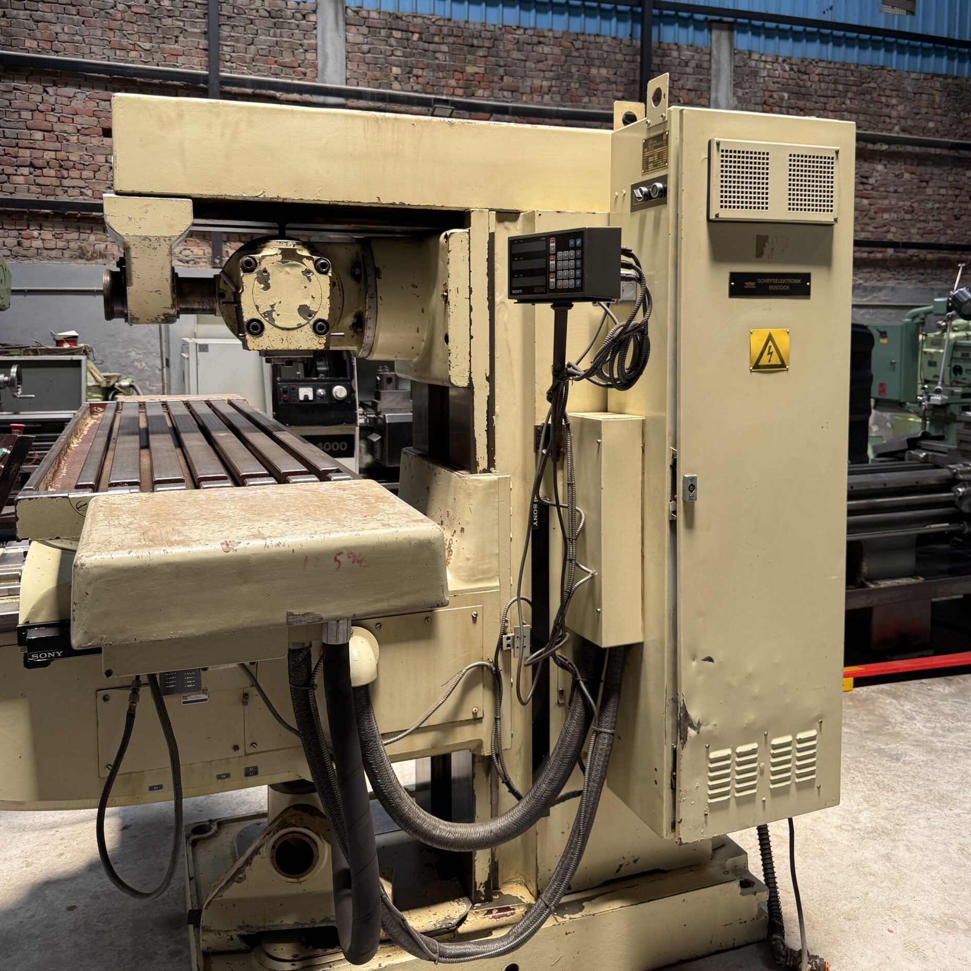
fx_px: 920
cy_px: 406
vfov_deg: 55.3
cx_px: 491
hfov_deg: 55.6
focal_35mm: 29
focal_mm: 6.76
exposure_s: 1/121
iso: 100
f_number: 1.78
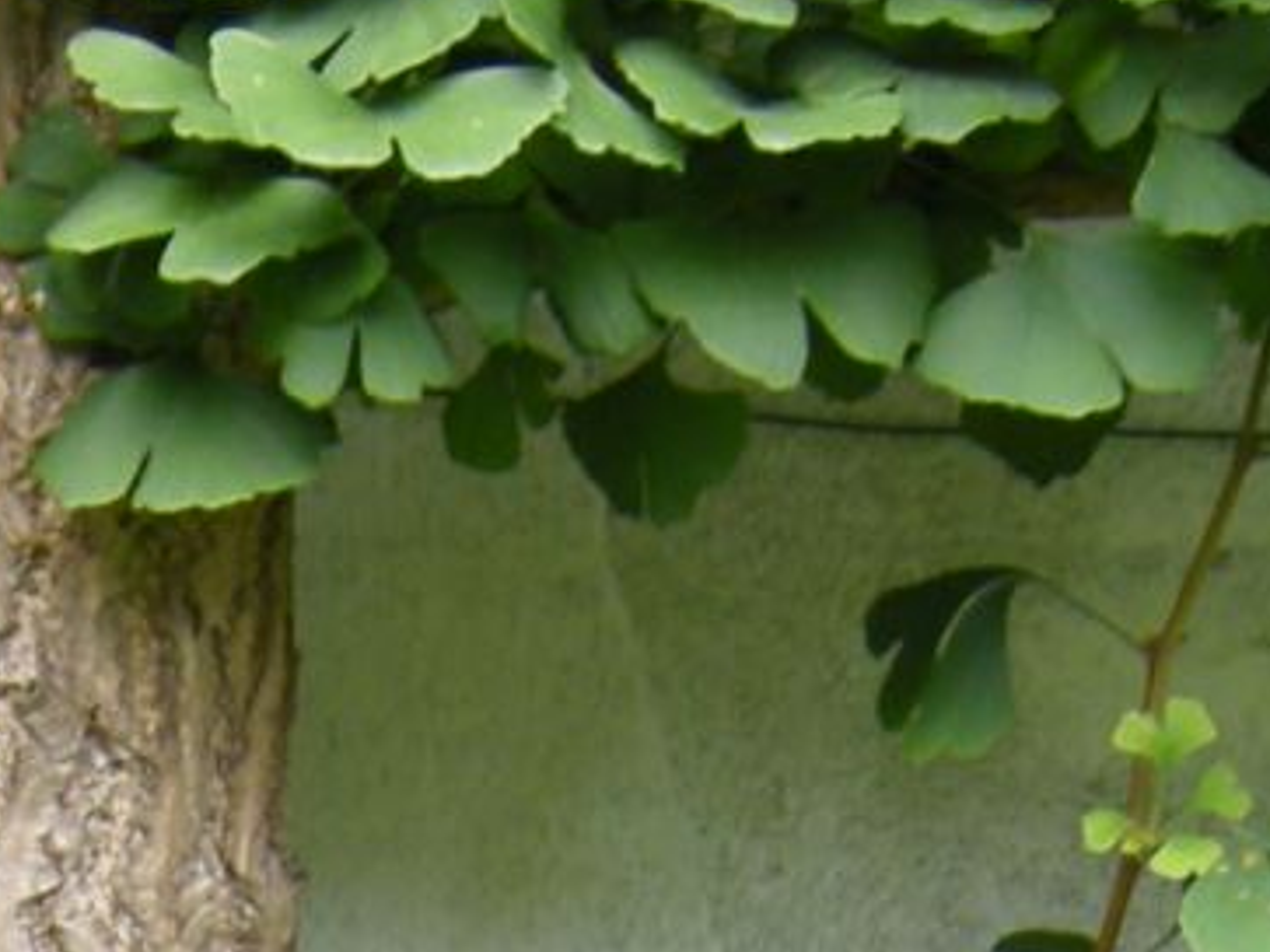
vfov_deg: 7.1
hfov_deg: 10.2
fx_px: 7078
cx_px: 35
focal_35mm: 193
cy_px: 2516
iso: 64
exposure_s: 1/54.3
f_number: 3
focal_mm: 7.5
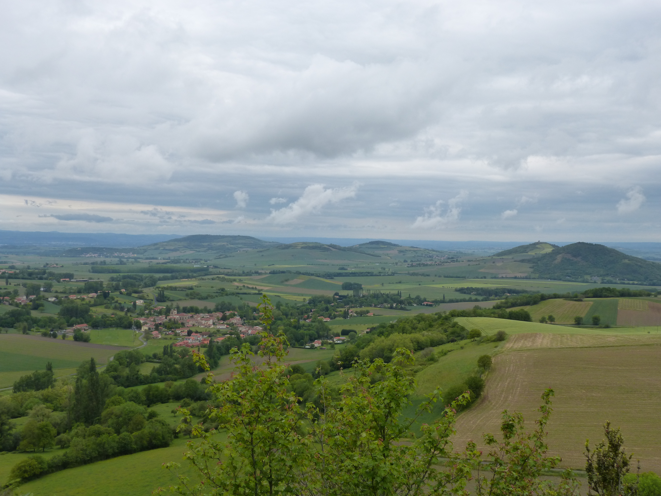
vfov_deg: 39.7
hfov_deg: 51.4
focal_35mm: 36
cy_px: 248
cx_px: 330
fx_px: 687
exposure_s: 1/640
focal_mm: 6.3
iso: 160
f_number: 4
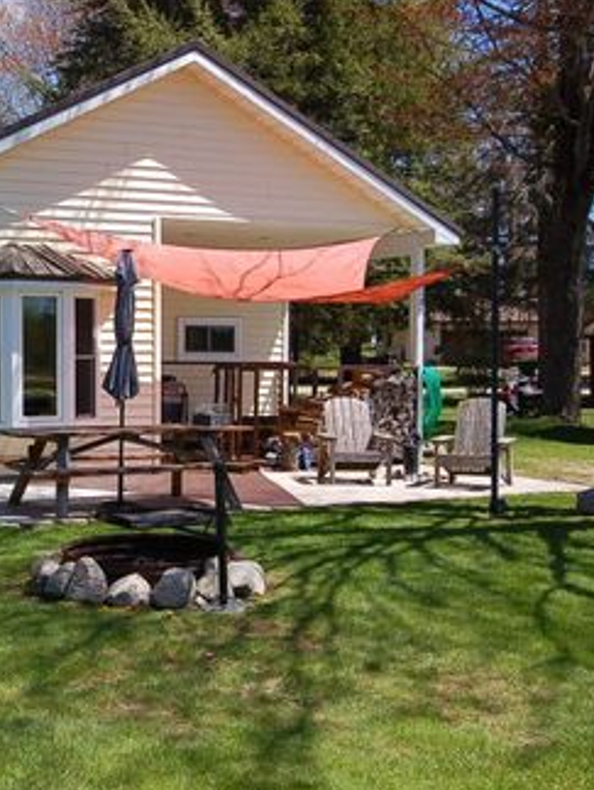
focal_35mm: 49
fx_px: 1119
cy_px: 391
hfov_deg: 28.4
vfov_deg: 38.9
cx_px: 44
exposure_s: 1/250
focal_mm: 22
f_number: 8
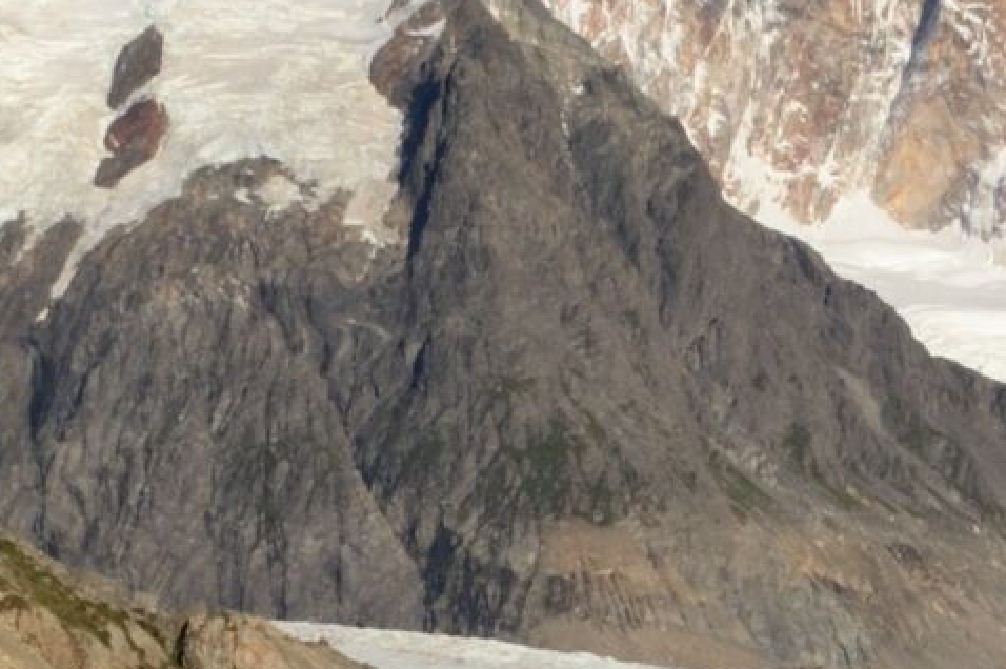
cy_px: 929
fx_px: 5389
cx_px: 945
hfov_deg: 10.6
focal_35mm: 193
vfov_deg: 7.0
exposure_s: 1/50
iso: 100
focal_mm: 24
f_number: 25
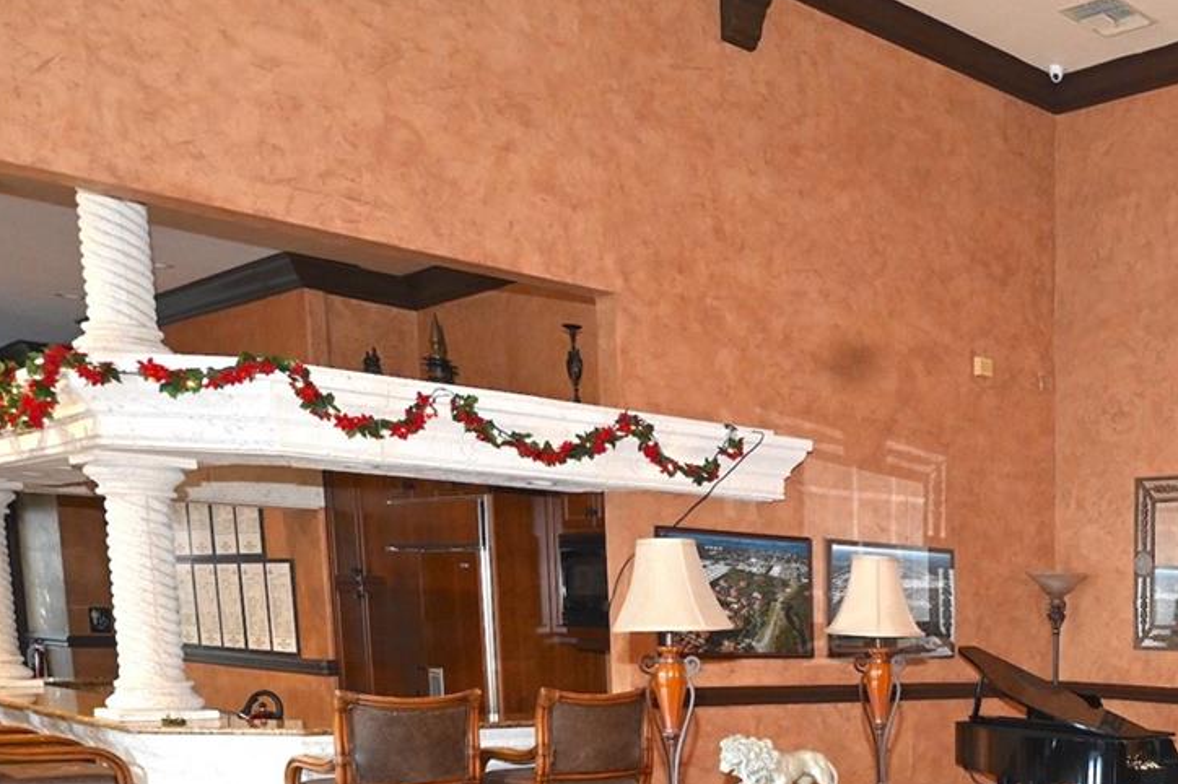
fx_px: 1374
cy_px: 828
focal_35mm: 42
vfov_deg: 29.3
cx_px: 1259
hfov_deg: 39.1
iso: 2500
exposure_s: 1/60
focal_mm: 19
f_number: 4
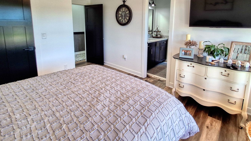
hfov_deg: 89.6
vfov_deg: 56.7
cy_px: 44
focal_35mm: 19
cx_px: 127
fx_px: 126
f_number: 2.2
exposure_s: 1/40
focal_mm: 1.5
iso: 80
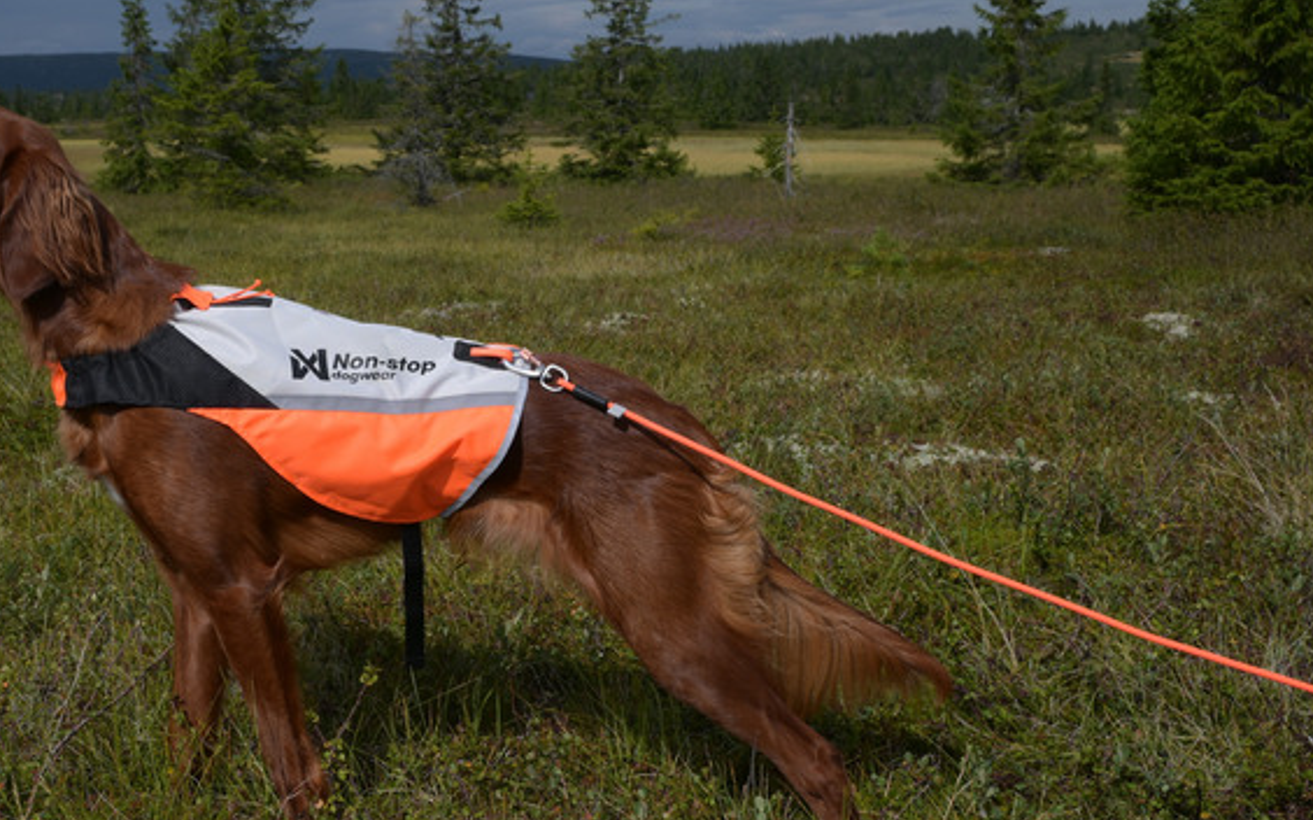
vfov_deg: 24.4
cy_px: 407
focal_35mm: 53
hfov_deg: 37.8
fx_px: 1896
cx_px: 452
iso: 100
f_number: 9
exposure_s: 1/640
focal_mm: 26
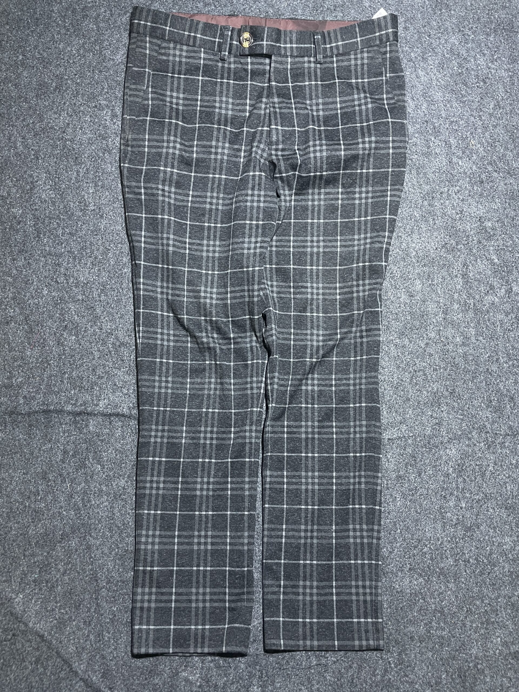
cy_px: 346
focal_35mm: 26
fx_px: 520
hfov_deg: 53.1
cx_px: 260
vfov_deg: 67.3
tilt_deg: -55.7
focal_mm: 4.2
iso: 200
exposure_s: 1/50
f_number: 1.6
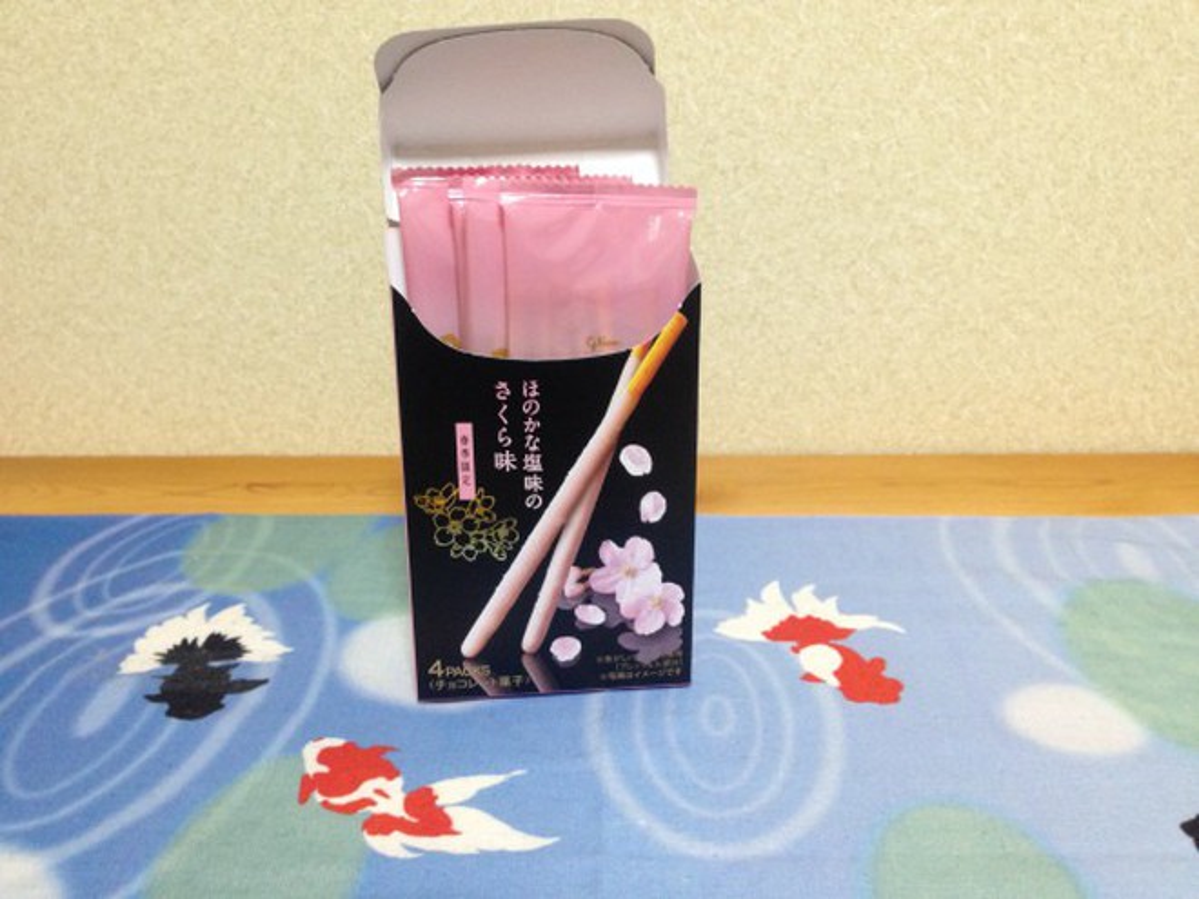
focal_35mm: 33
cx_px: 600
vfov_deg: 42.9
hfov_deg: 55.4
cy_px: 450
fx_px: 1143
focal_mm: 4.12
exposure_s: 1/20
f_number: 2.4
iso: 200
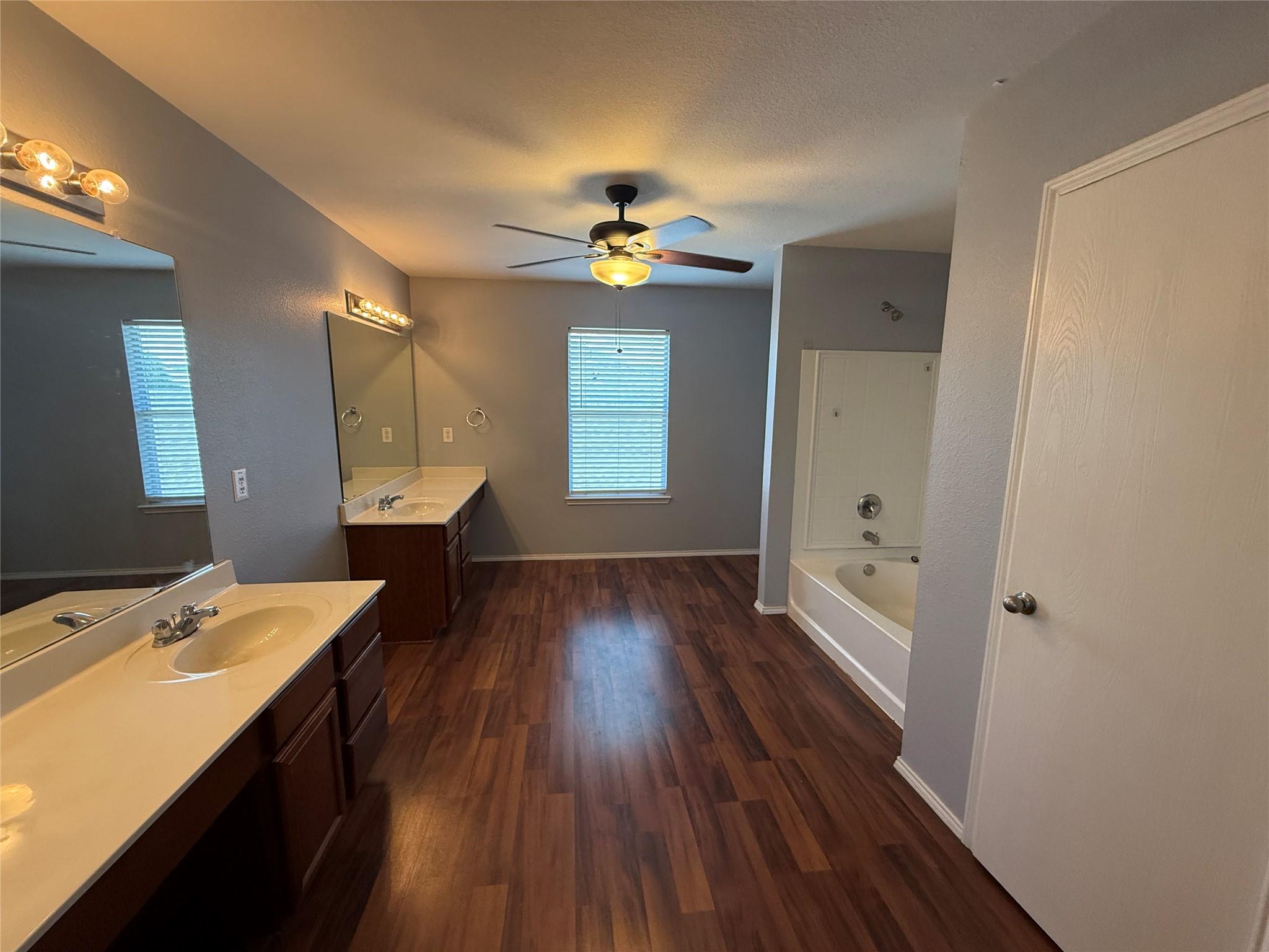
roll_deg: -1.2
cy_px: 476
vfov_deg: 85.7
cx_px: 634
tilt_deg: -6.7
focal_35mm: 14
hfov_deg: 102.1
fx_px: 513
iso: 320
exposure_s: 1/120
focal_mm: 2.22
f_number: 2.2
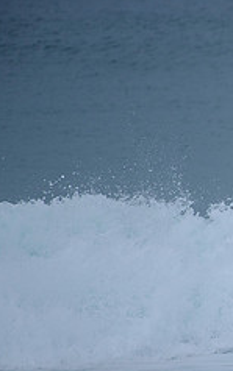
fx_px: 12604
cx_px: 424
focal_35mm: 1242
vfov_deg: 1.7
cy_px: 260
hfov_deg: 1.1
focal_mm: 500
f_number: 5.6
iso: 360
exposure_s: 1/2000
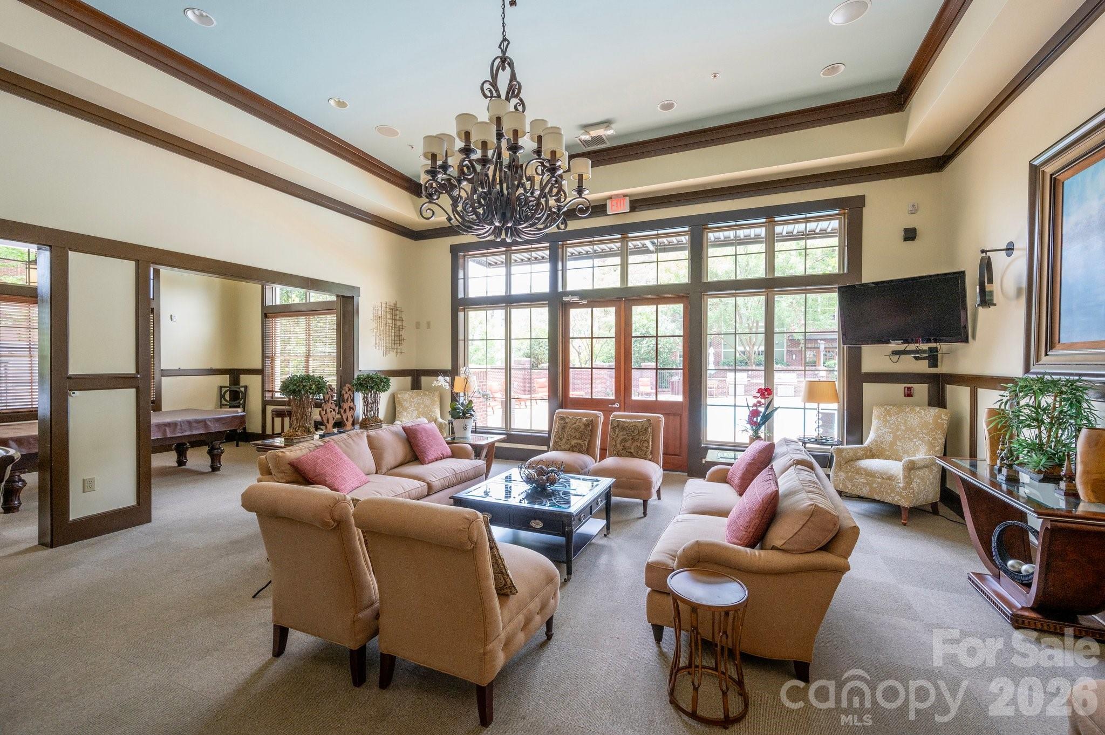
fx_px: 429
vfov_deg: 81.1
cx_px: 552
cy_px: 368
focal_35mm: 14
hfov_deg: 104.3
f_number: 8
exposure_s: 1/60
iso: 800
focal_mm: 14
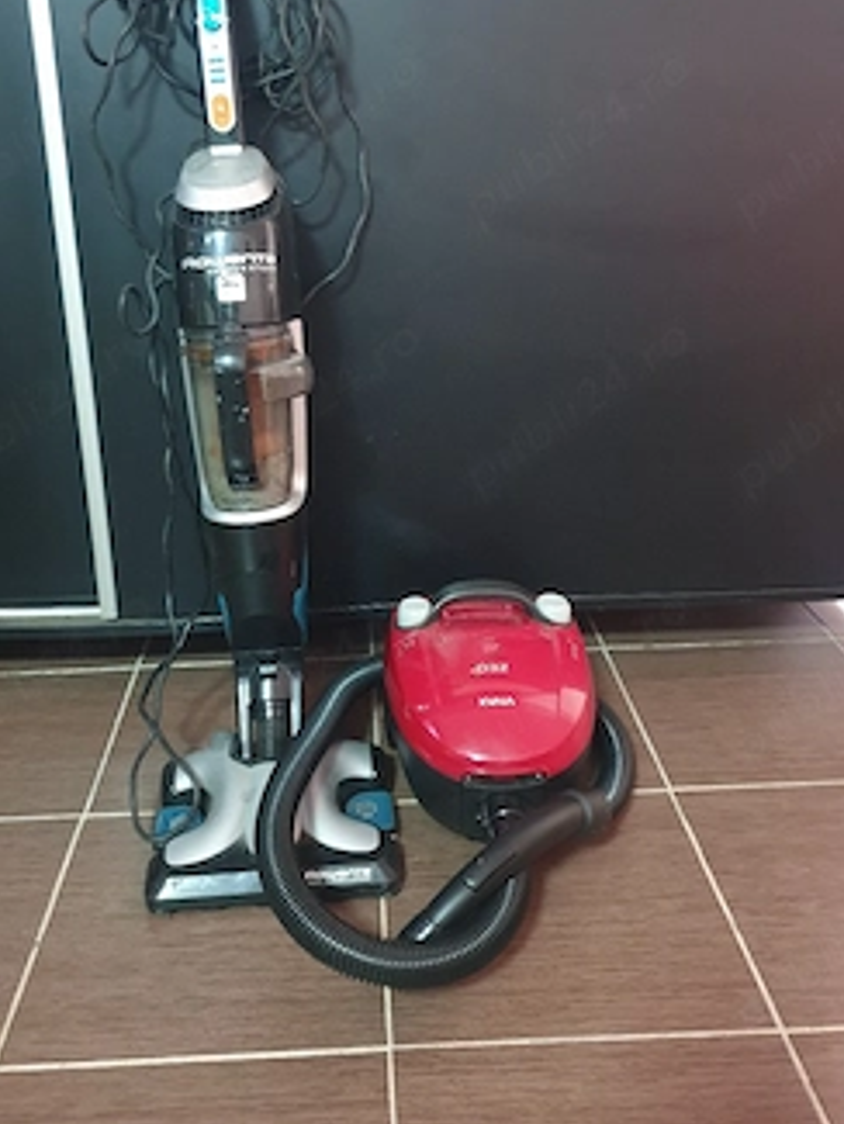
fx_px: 1040
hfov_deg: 44.1
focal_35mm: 32
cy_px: 450
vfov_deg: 56.4
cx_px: 377
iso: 400
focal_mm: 4.3
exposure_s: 1/10
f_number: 1.5
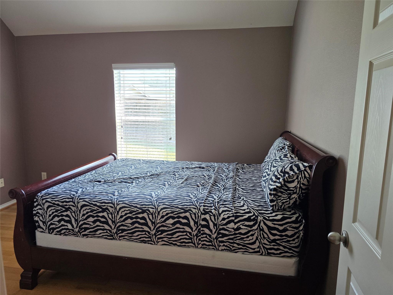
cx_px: 196
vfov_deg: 58.9
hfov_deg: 73.9
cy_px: 148
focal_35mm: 23
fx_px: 261
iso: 250
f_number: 1.7
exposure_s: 1/120
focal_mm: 6.3
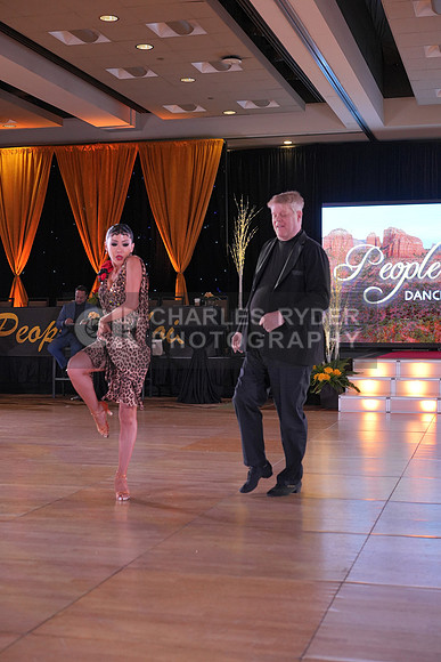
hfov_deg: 25.1
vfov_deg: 36.9
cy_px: 331
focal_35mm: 54
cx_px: 220
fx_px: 992
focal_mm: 54
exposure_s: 1/400
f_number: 4
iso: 1600
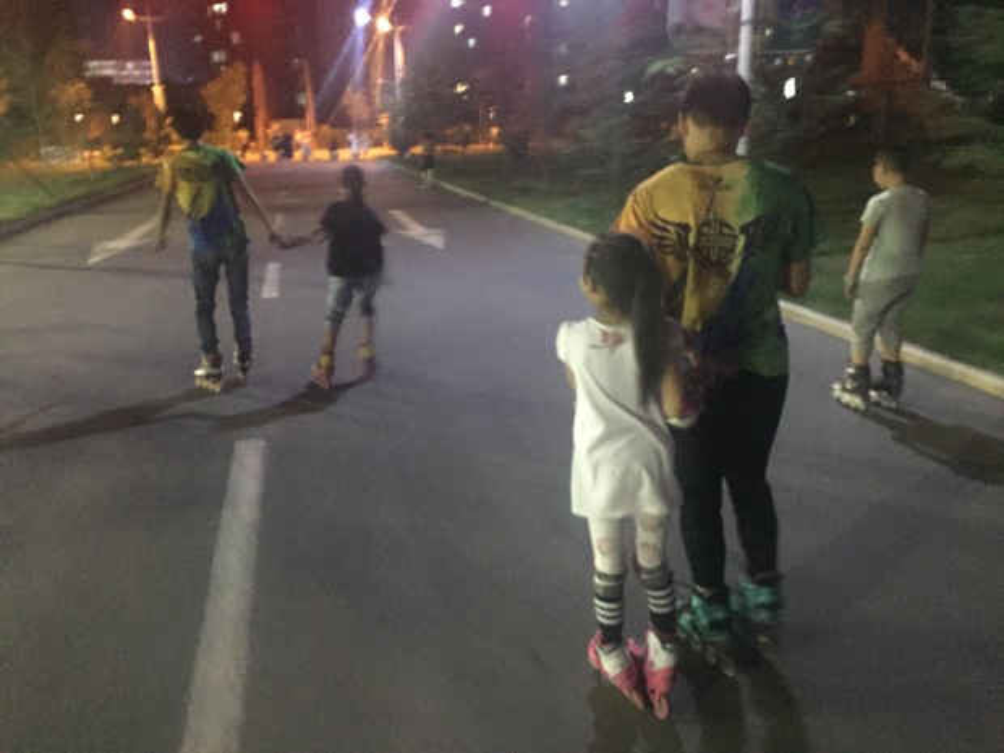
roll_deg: +0.7
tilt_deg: -14.6
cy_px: 376
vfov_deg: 48.2
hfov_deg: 61.7
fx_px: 841
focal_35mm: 29
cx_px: 502
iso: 1000
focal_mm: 4.15
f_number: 2.2
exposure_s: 1/17
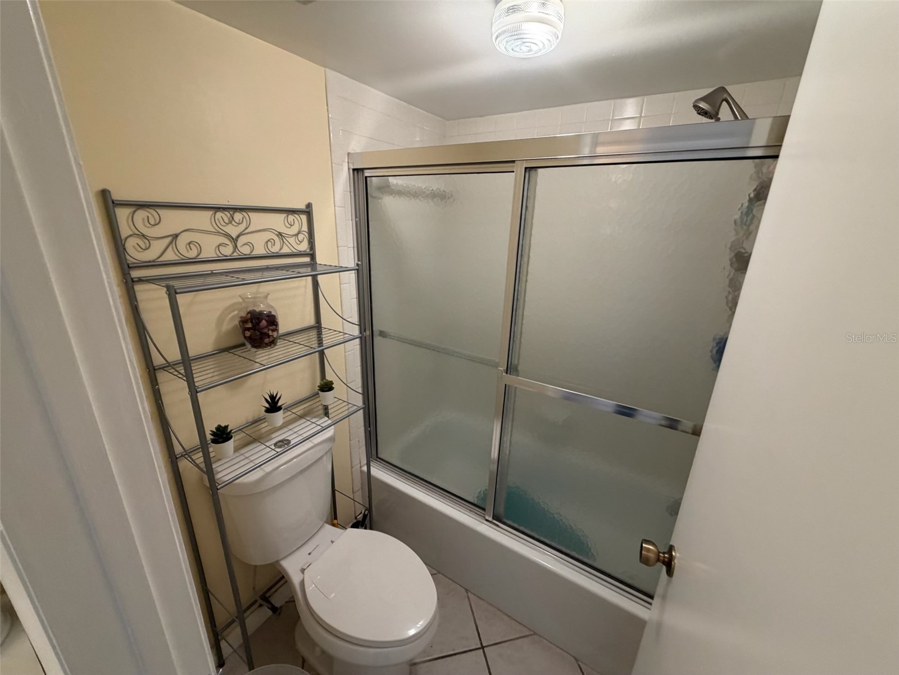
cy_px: 338
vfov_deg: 85.7
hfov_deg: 102.1
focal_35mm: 14
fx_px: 364
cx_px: 450
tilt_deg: -20.1
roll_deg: -1.1
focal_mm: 2.22
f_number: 2.2
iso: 200
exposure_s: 1/60
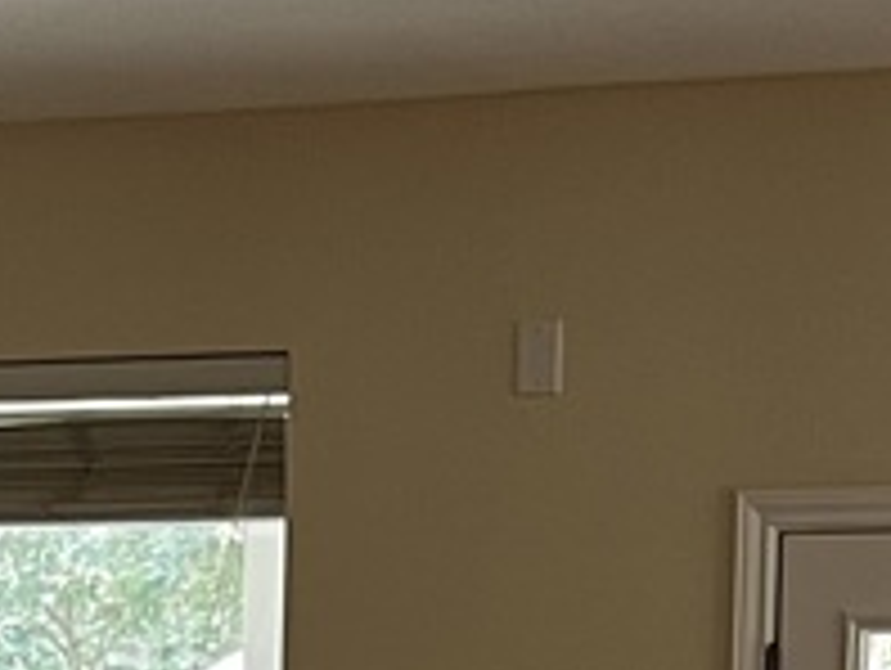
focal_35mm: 189
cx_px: -32
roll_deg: -0.7
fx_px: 4871
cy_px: 1187
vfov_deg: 7.6
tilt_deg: -3.2
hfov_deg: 10.4
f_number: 1.5
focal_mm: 5.7
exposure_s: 1/60
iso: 160
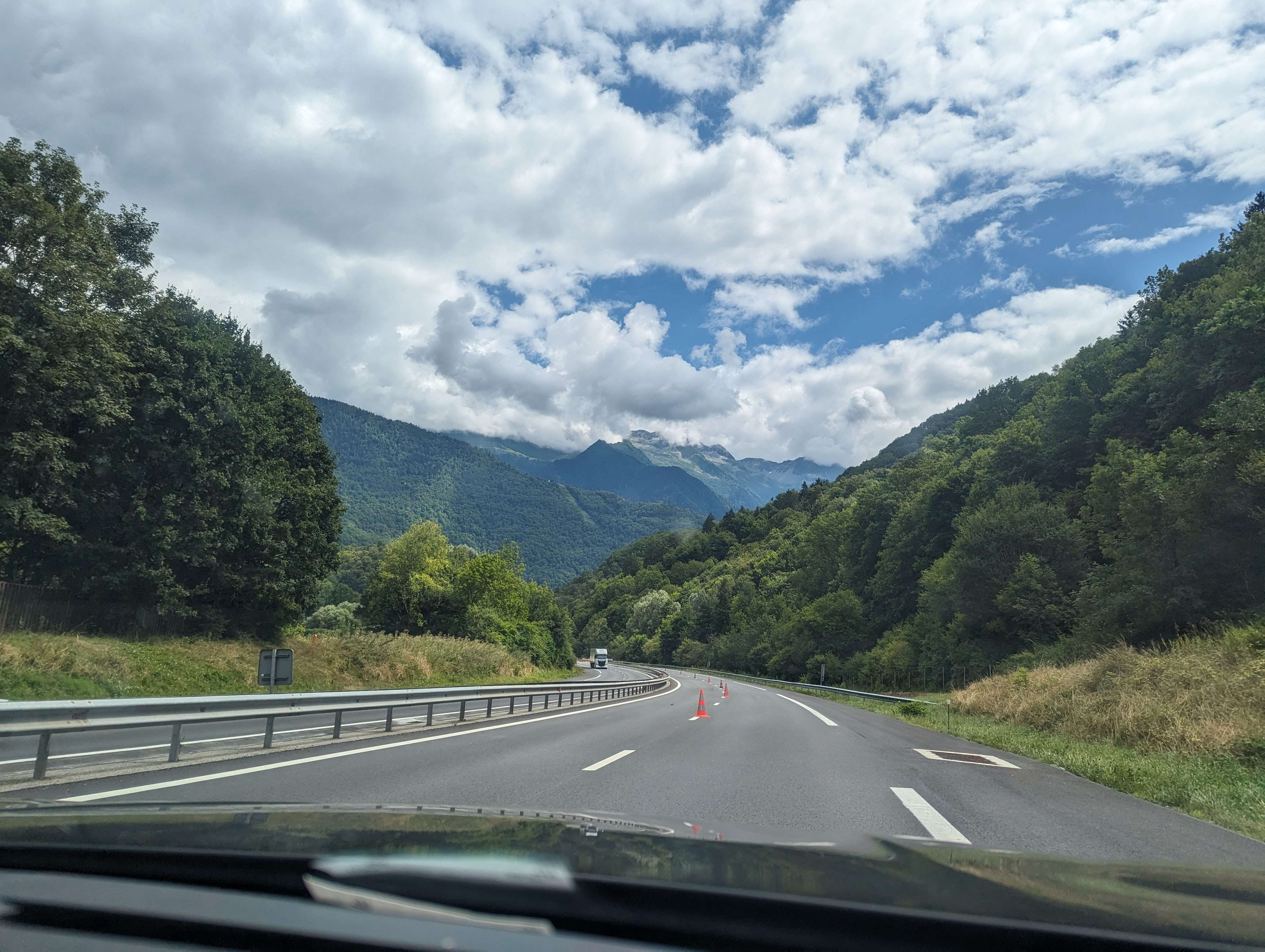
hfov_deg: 71.5
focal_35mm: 24
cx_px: 632
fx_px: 878
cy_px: 476
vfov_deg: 56.9
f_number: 1.85
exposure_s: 1/2463
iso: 47
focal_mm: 6.81
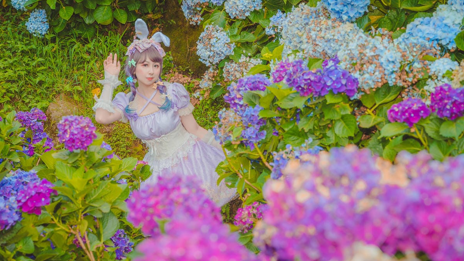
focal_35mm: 79
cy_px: 116
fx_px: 972
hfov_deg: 26.9
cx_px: 231
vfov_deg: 15.3
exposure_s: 1/200
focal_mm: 75
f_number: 5.6
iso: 200
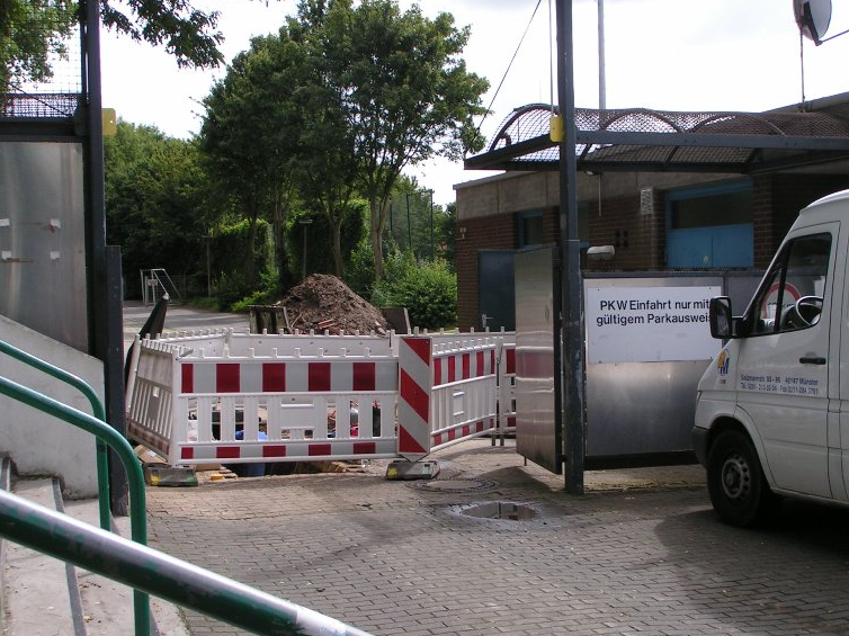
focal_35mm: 52
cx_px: 417
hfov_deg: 36.8
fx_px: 1275
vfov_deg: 28.0
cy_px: 305
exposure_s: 1/200
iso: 50
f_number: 5.6
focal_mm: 7.6
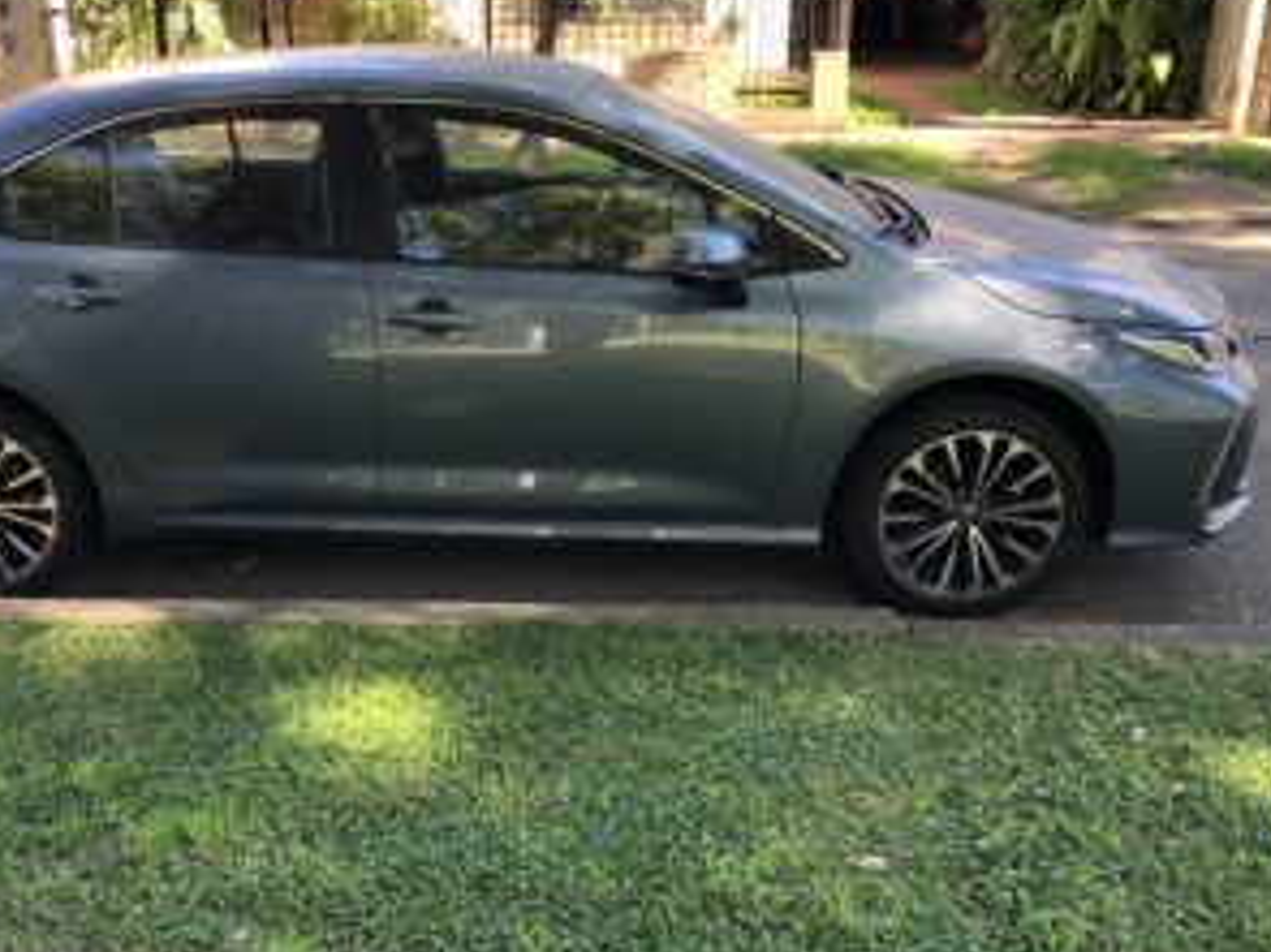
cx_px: 465
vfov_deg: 37.7
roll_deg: +2.4
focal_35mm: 38
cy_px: 478
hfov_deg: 48.5
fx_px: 1395
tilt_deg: -20.2
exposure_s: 1/120
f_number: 1.8
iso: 50
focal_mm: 4
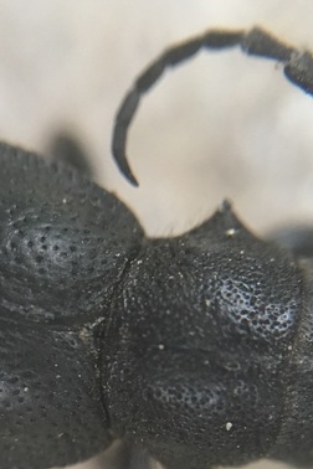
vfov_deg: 29.1
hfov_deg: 19.8
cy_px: 366
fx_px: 887
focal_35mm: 68
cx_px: 71
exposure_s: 1/33
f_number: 2.2
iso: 250
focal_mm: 4.15
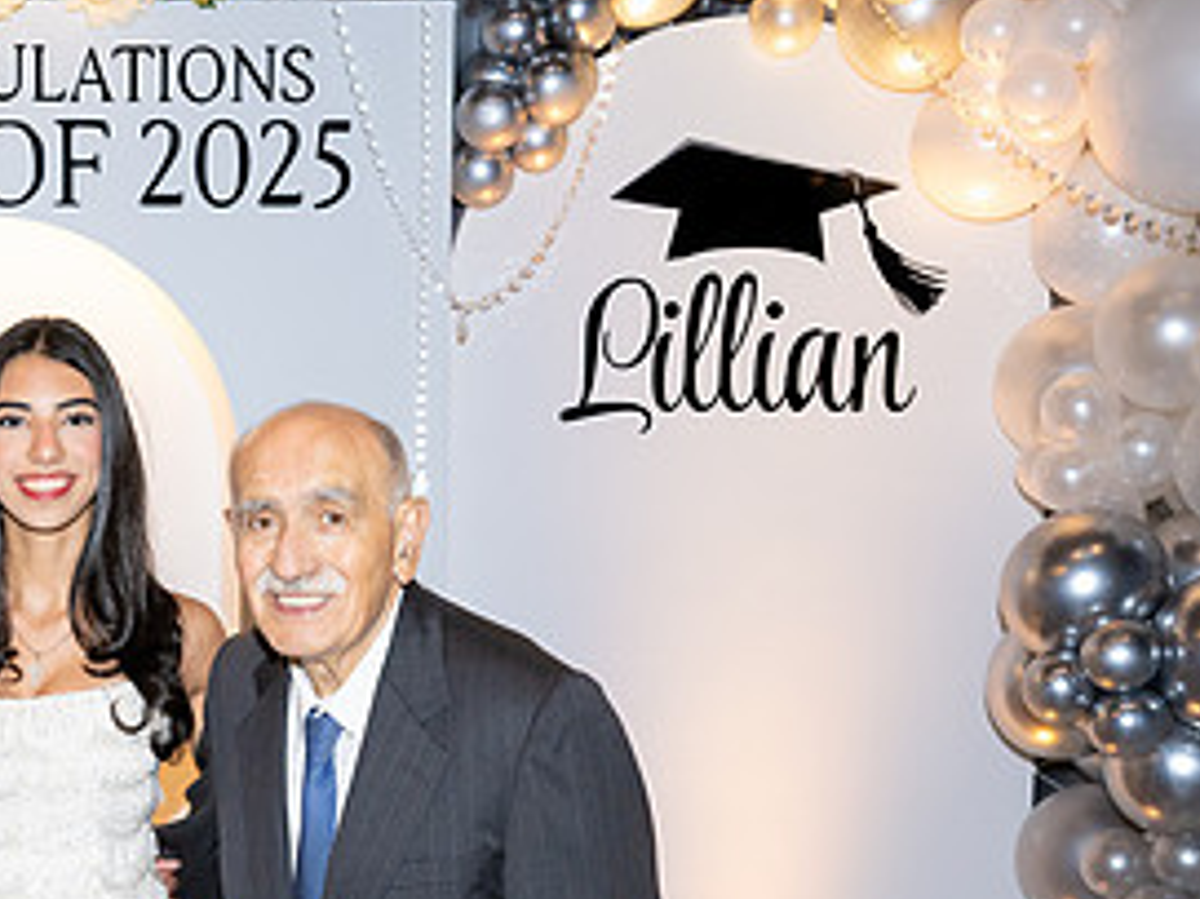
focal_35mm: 72
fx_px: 2495
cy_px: 830
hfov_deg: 25.6
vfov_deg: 20.0
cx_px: -31
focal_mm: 35
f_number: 5.6
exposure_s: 1/80
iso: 1000
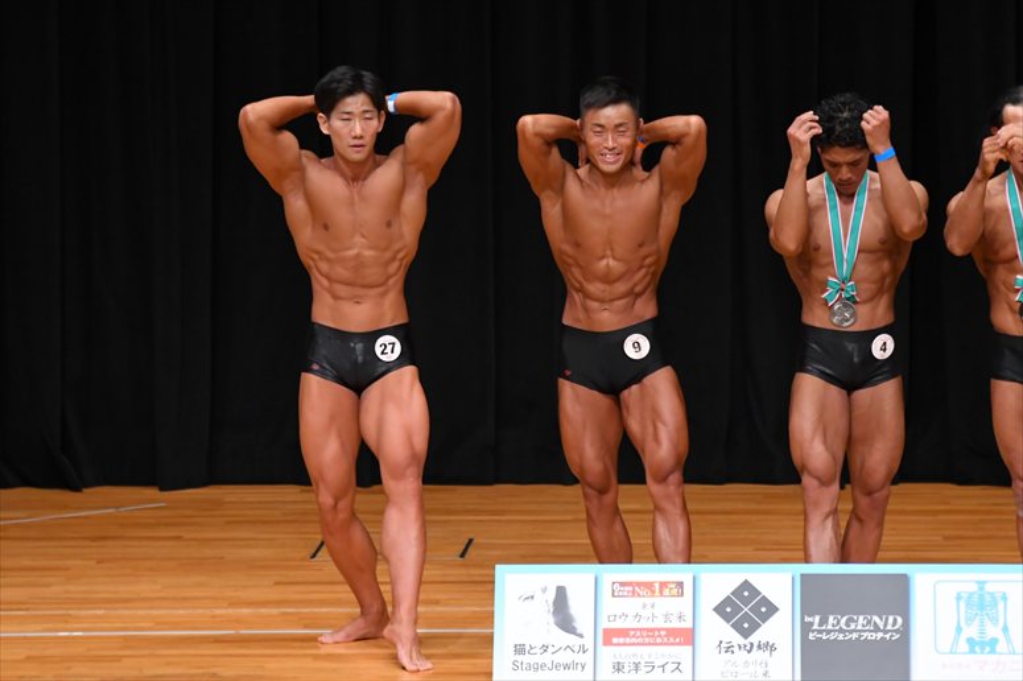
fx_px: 7669
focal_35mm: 270
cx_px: 512
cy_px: 340
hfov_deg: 7.6
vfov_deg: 5.1
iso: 3200
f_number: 5.6
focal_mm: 180
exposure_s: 1/400
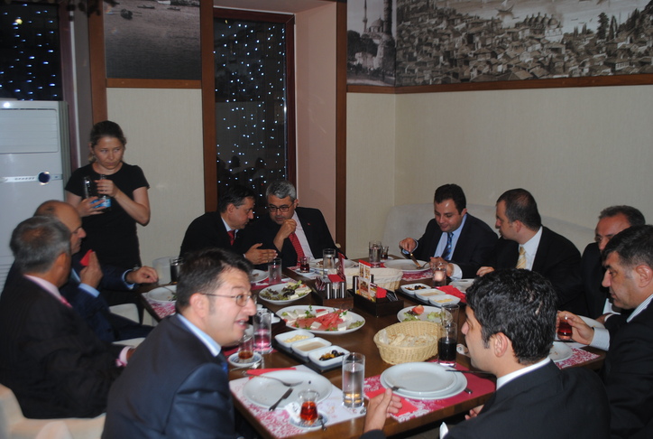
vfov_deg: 40.1
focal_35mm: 33
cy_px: 220
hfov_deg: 57.1
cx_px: 326
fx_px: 600
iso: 200
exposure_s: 1/60
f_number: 4
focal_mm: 22
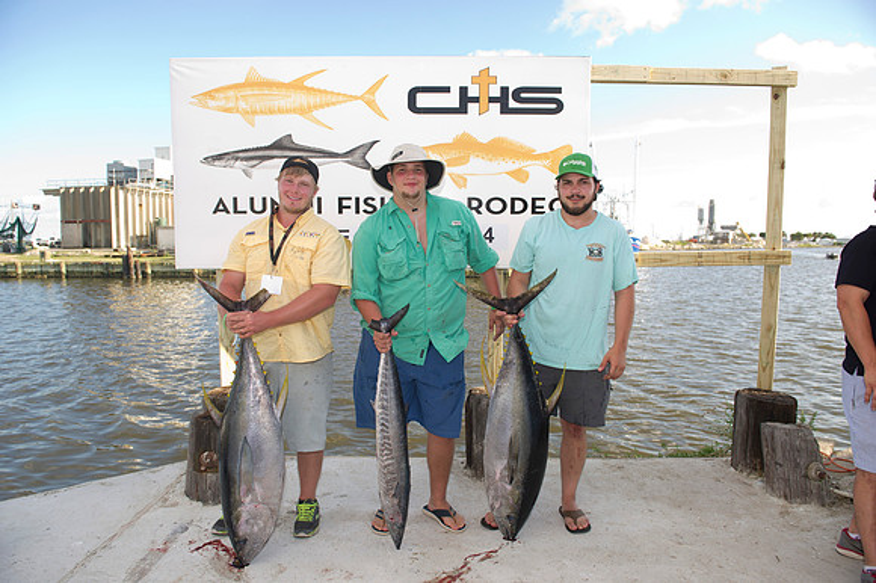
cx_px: 438
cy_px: 292
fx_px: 584
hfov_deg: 73.8
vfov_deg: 53.1
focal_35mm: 24
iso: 125
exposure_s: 1/200
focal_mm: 24
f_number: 5
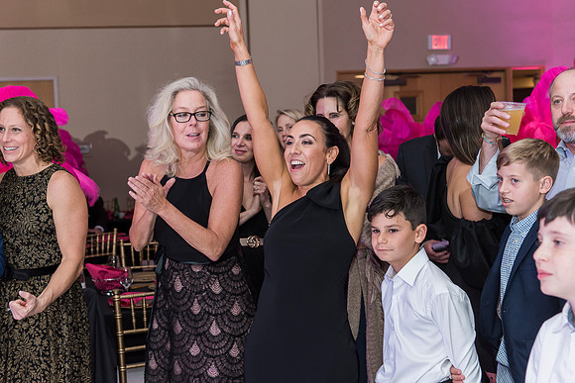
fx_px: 879
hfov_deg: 36.2
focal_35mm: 55
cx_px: 288
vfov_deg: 24.6
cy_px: 192
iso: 1000
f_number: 4.5
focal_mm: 55
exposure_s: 1/100
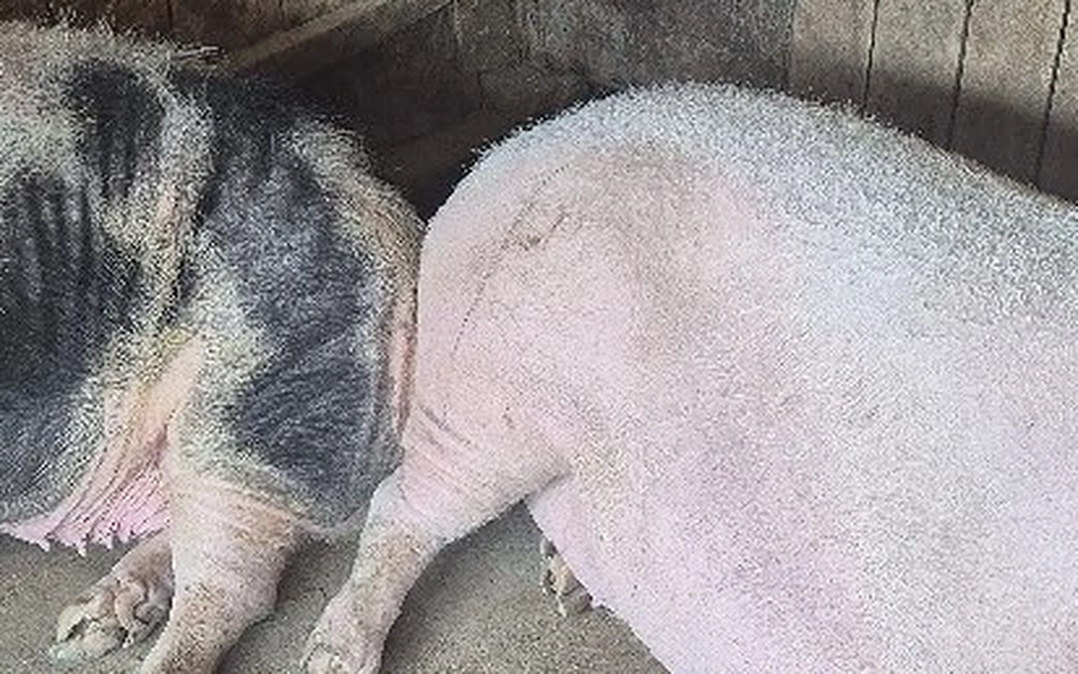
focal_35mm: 59
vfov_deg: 21.1
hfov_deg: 34.5
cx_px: 488
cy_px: 698
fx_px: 1733
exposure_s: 1/182
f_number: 1.8
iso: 100
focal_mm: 5.4
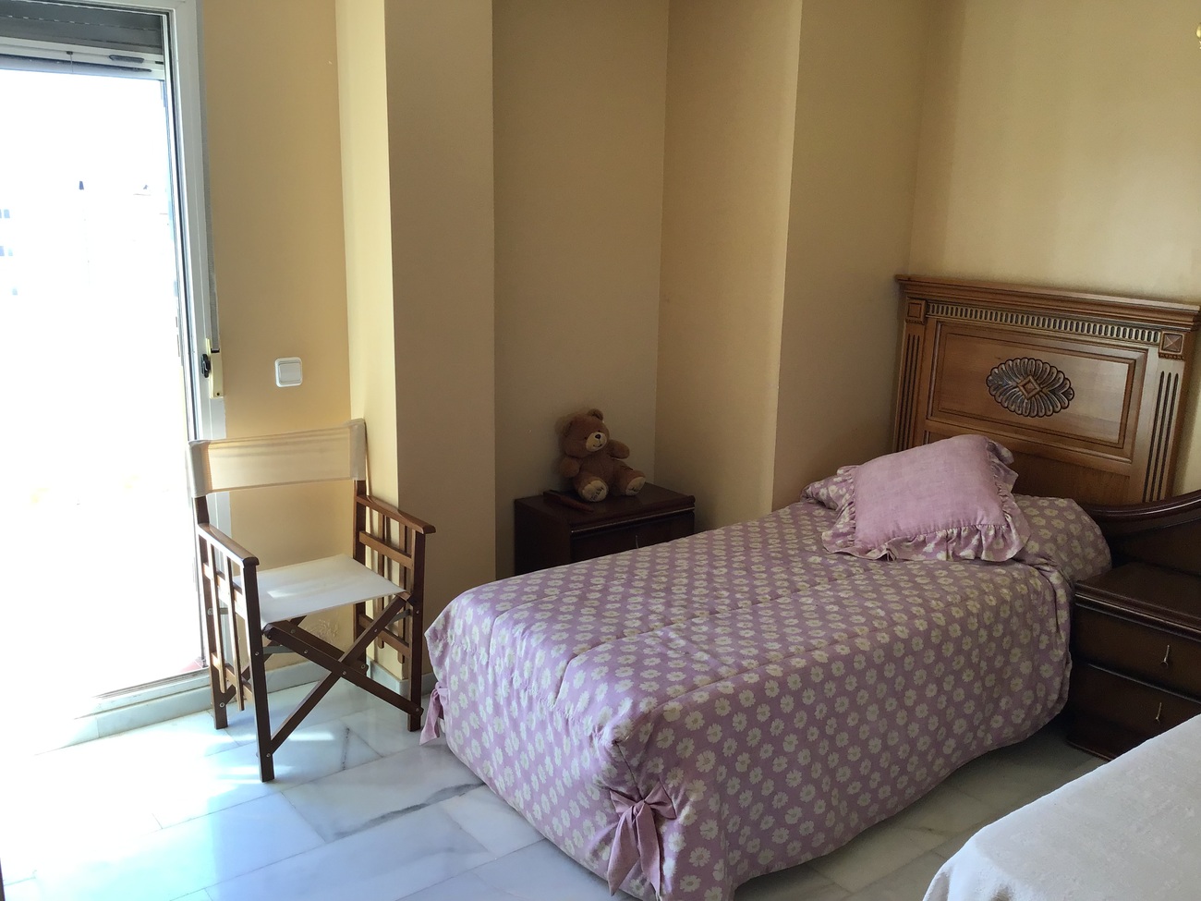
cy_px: 450
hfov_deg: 58.4
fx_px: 1076
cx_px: 600
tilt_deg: -13.5
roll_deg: -0.7
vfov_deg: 45.4
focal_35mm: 31
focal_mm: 3.3
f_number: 2.4
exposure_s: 1/100
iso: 40
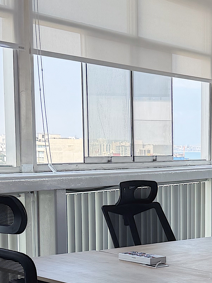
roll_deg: -1.6
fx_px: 702
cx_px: 237
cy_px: 234
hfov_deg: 16.6
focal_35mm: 86
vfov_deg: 22.4
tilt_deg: -7.3
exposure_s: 1/813
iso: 100
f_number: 1.78
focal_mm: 6.76
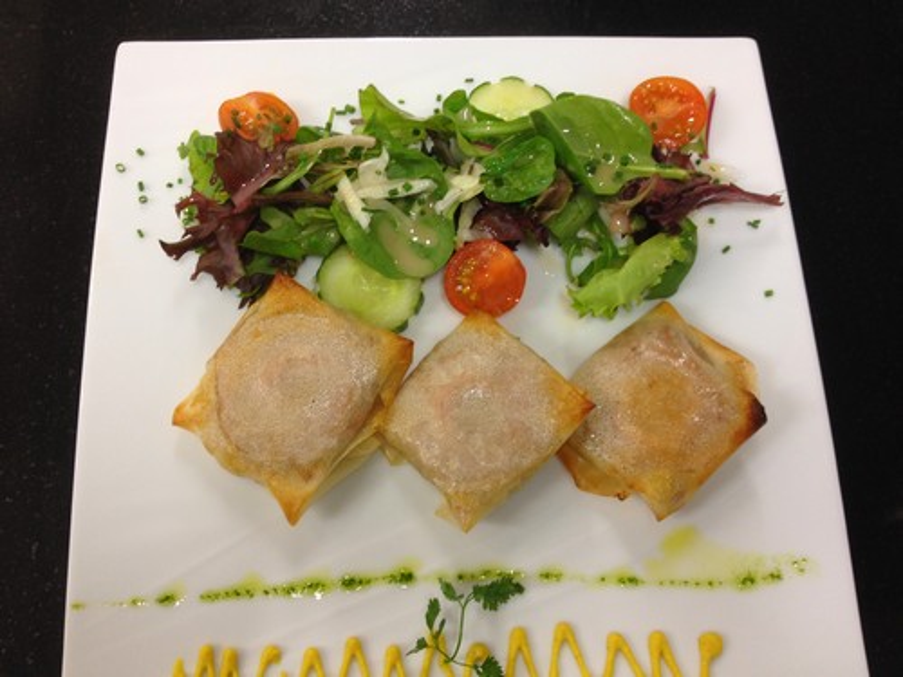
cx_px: 452
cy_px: 338
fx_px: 913
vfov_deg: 40.7
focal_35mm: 35
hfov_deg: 52.6
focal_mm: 4.28
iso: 50
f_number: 2.4
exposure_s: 1/20
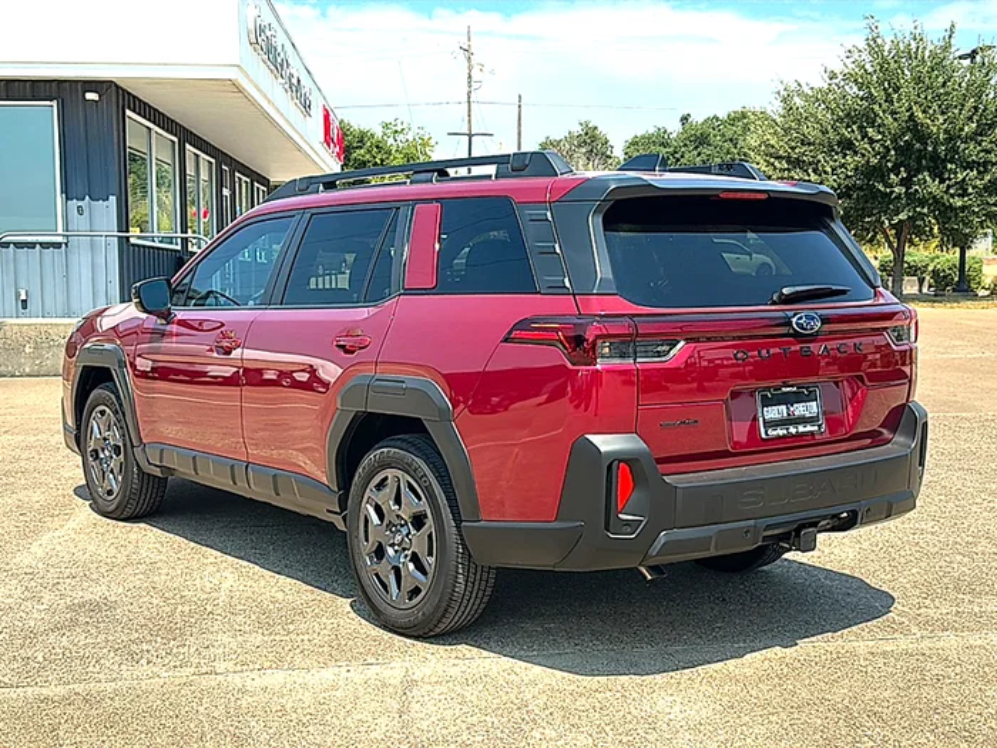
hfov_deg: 50.1
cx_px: 498
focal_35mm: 37
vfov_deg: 38.7
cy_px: 374
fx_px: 1066
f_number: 1.78
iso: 80
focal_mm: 6.86
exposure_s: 1/3378
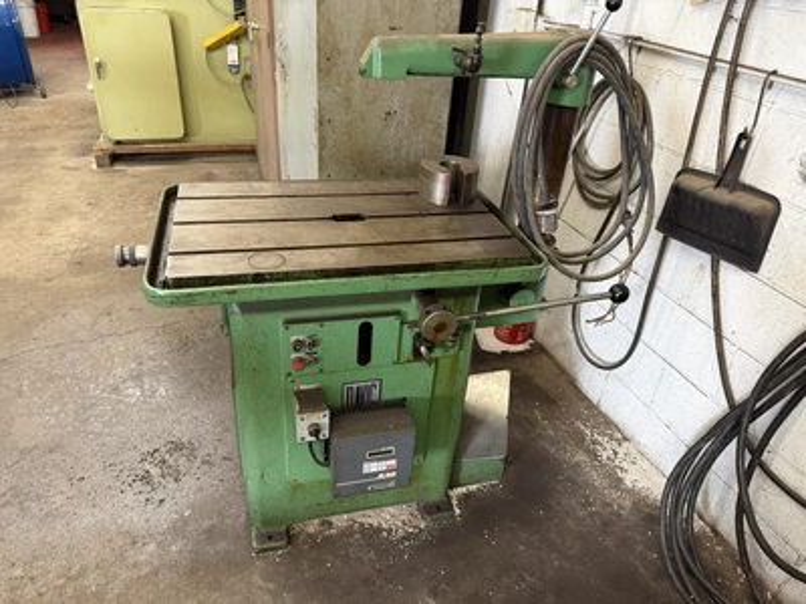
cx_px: 403
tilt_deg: -31.3
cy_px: 302
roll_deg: -4.1
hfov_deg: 71.6
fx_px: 559
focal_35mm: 24
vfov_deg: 56.8
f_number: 1.78
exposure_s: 1/60
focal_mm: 6.76
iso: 250
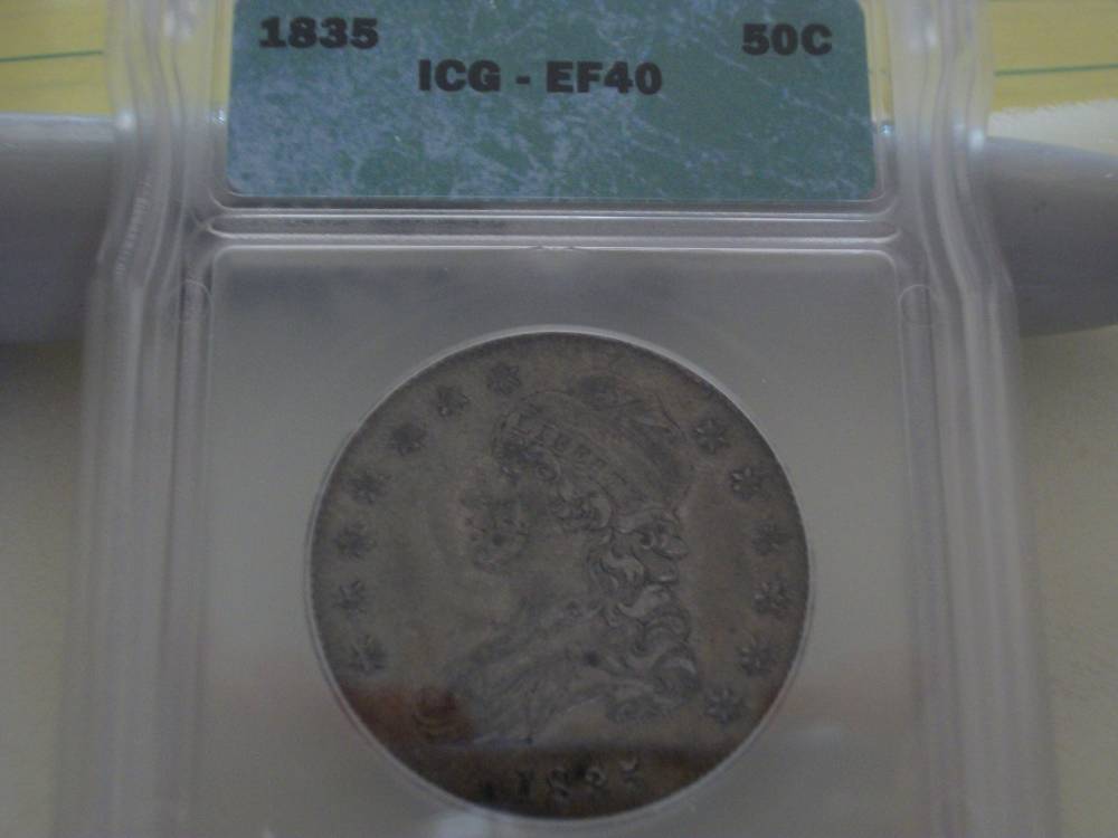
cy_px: 419
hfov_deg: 31.2
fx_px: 2002
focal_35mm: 62
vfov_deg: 23.7
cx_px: 559
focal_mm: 11
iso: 250
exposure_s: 1/8
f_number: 4.1
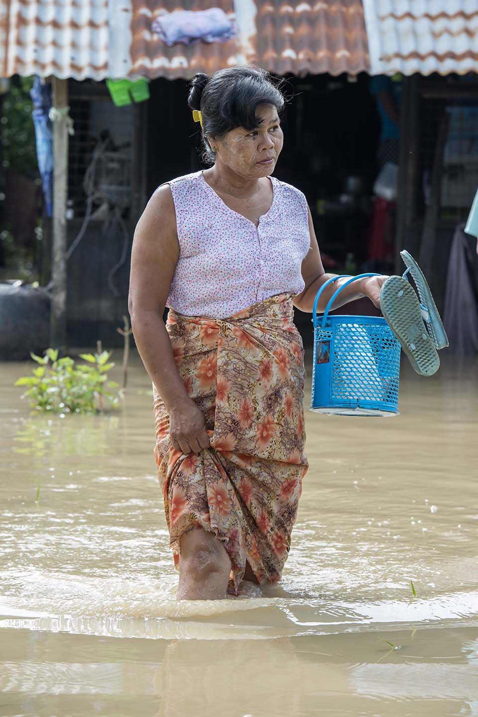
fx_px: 2691
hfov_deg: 10.2
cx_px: 239
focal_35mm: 135
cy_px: 358
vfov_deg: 15.2
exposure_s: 1/320
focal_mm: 135
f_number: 8
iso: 800
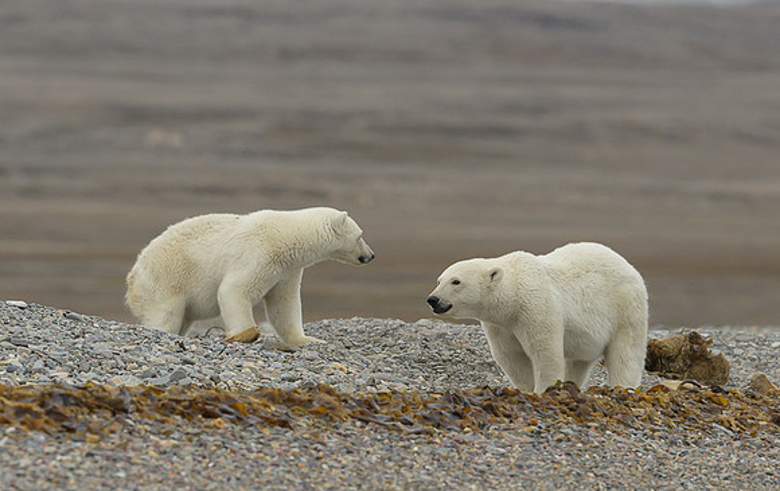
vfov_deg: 1.9
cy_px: 259
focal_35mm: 693
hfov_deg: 3.0
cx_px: 427
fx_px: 14752
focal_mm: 500
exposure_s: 1/2000
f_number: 7.1
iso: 1600
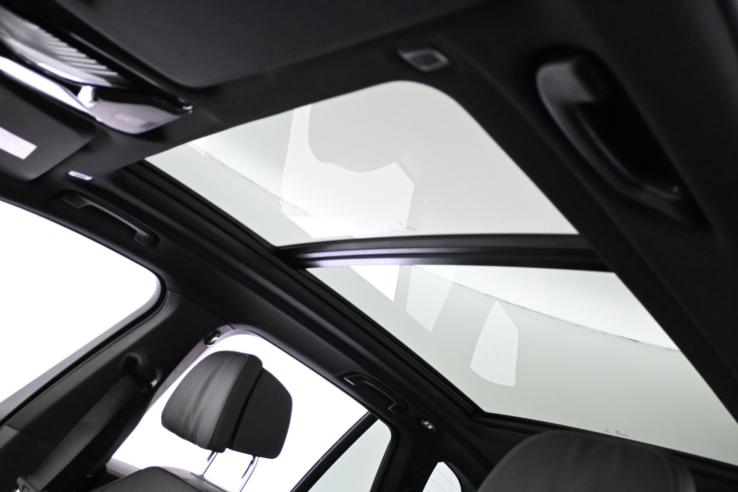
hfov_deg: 59.5
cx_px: 369
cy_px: 246
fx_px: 646
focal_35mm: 32
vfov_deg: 41.7
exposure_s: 1/60
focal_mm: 21
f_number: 4
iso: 5000
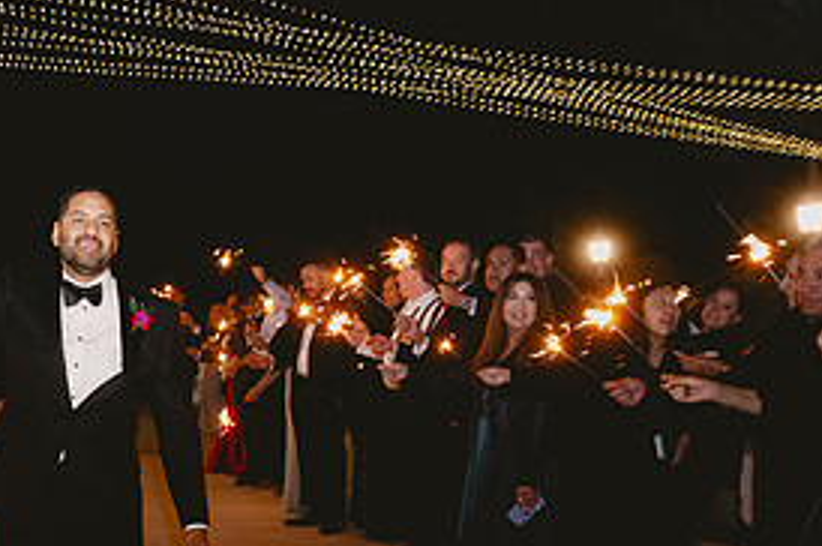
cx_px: 84
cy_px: 429
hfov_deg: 34.8
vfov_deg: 24.6
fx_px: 1232
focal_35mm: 54
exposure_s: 1/100
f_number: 2.8
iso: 2500
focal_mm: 25.5
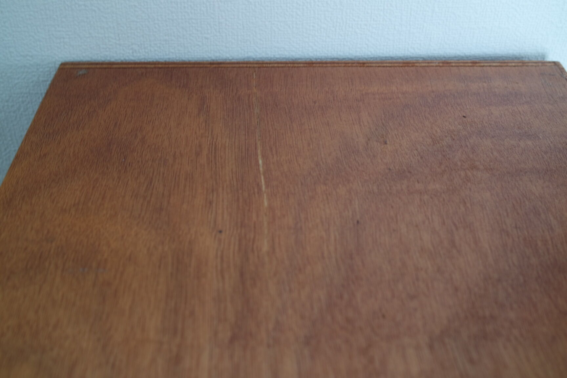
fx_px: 724
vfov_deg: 29.2
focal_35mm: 46
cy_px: 189
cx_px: 284
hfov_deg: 42.7
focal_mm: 30
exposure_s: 1/8
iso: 200
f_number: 6.3
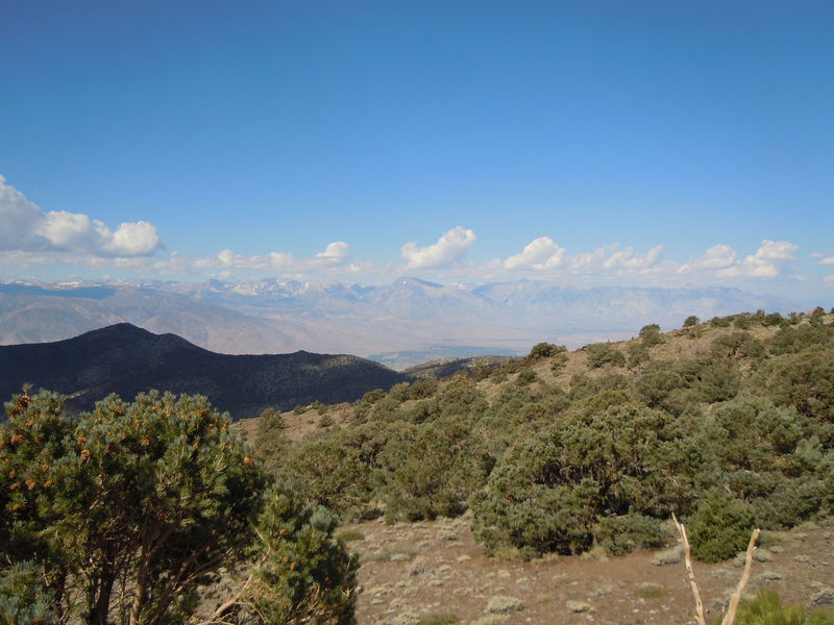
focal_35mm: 30
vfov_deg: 46.8
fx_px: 723
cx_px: 417
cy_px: 312
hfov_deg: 60.0
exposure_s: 1/320
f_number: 7
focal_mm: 5.4
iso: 100
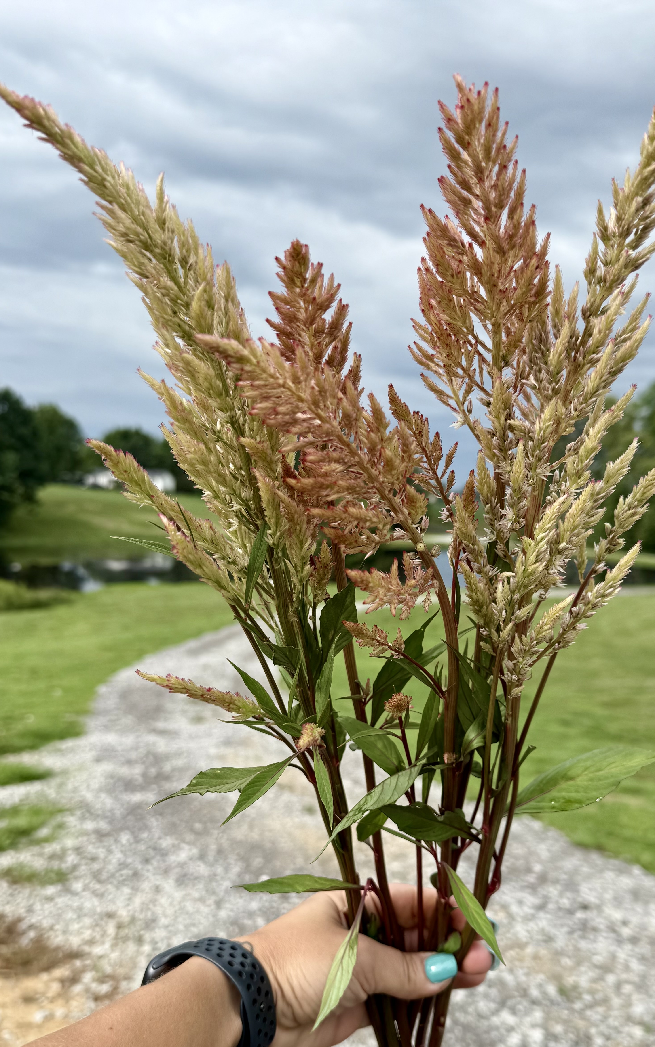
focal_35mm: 31
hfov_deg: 40.6
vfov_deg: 60.6
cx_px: 353
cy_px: 637
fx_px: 885
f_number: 1.78
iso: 80
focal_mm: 6.76
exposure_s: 1/2370
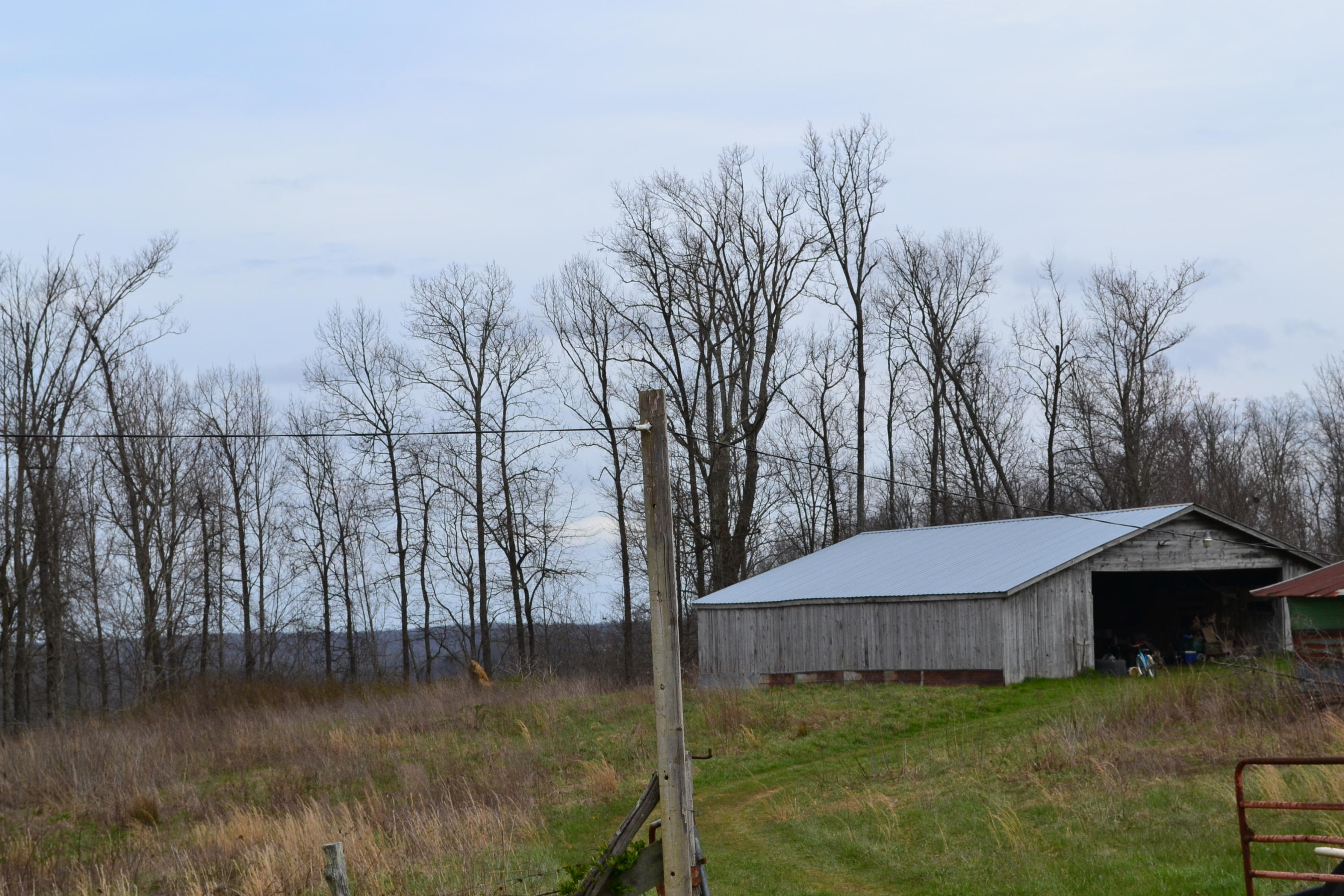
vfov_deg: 18.2
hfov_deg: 27.0
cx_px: 672
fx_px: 2800
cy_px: 448
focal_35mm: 75
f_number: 11
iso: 320
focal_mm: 50
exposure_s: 1/500
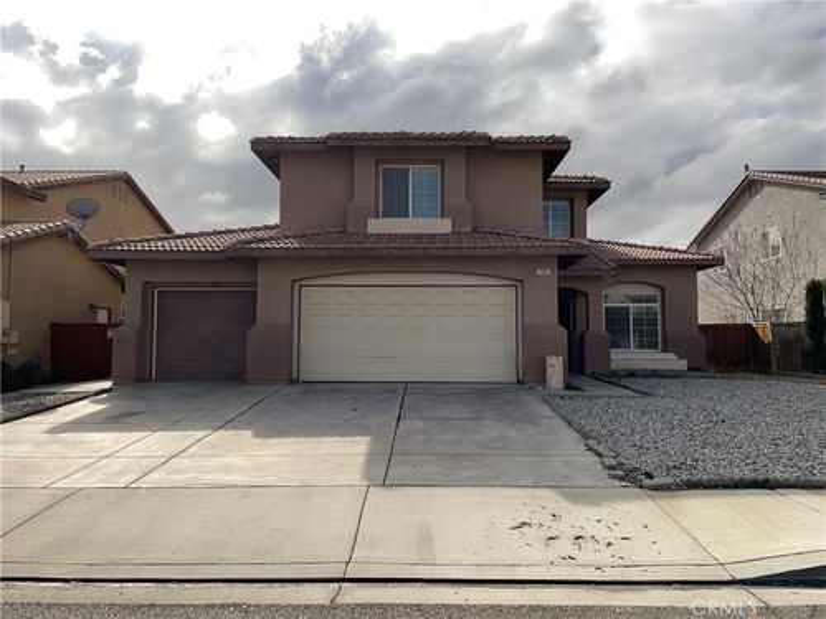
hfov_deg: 67.3
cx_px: 413
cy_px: 310
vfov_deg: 53.1
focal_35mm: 26
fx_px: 620
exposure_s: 1/7299
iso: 50
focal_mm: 4.2
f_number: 1.6
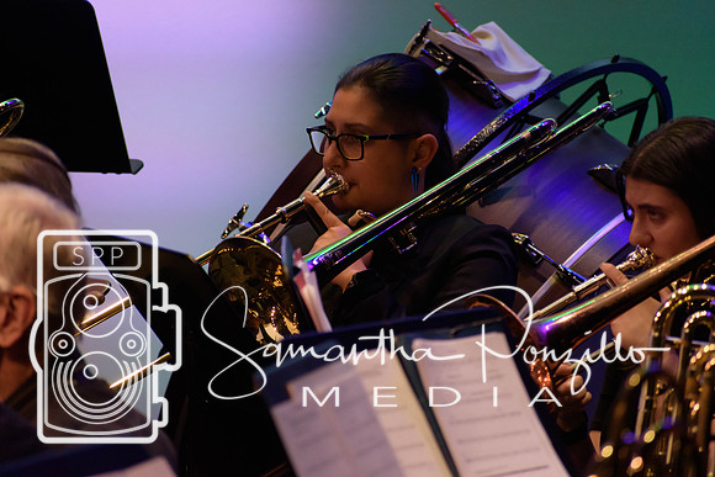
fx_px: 8939
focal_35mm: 450
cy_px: 238
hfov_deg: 4.6
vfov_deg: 3.1
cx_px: 358
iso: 2800
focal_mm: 300
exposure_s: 1/500
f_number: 6.3
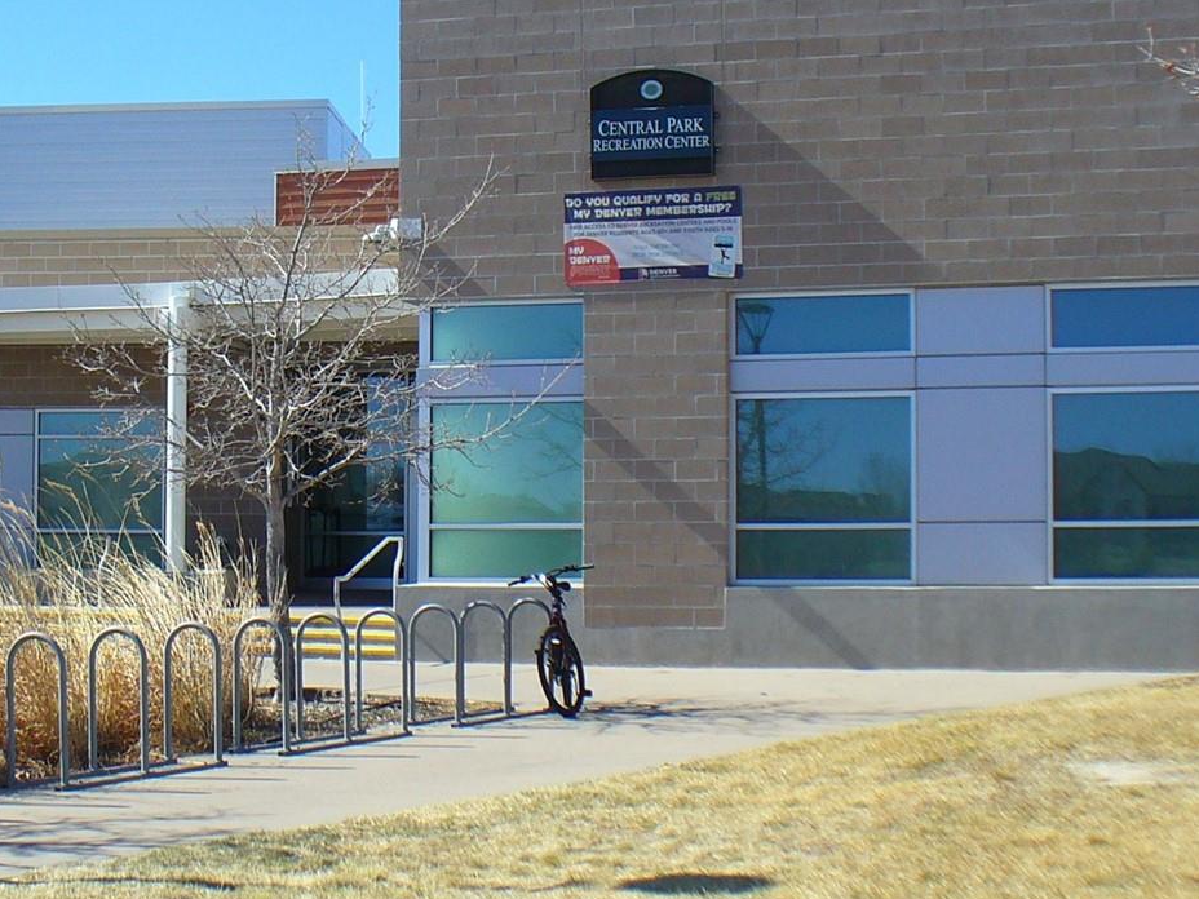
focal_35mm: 69
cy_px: 338
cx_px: 388
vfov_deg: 21.3
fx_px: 2390
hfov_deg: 28.0
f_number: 5.6
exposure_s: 1/320
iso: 80
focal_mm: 6.1
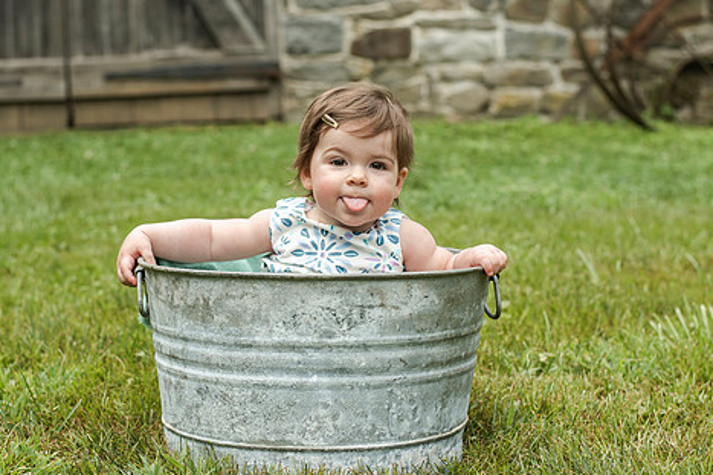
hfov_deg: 30.5
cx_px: 365
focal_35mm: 66
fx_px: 1307
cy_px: 201
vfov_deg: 20.6
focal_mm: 50
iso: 640
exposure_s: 1/2000
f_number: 3.5
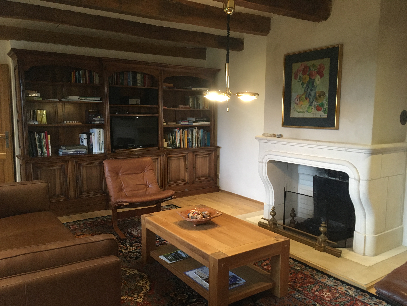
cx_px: 204
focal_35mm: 29
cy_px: 153
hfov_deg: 61.7
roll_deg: -0.5
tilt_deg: -5.5
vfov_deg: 48.2
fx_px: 341
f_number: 2.2
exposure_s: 1/33
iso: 200
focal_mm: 4.15
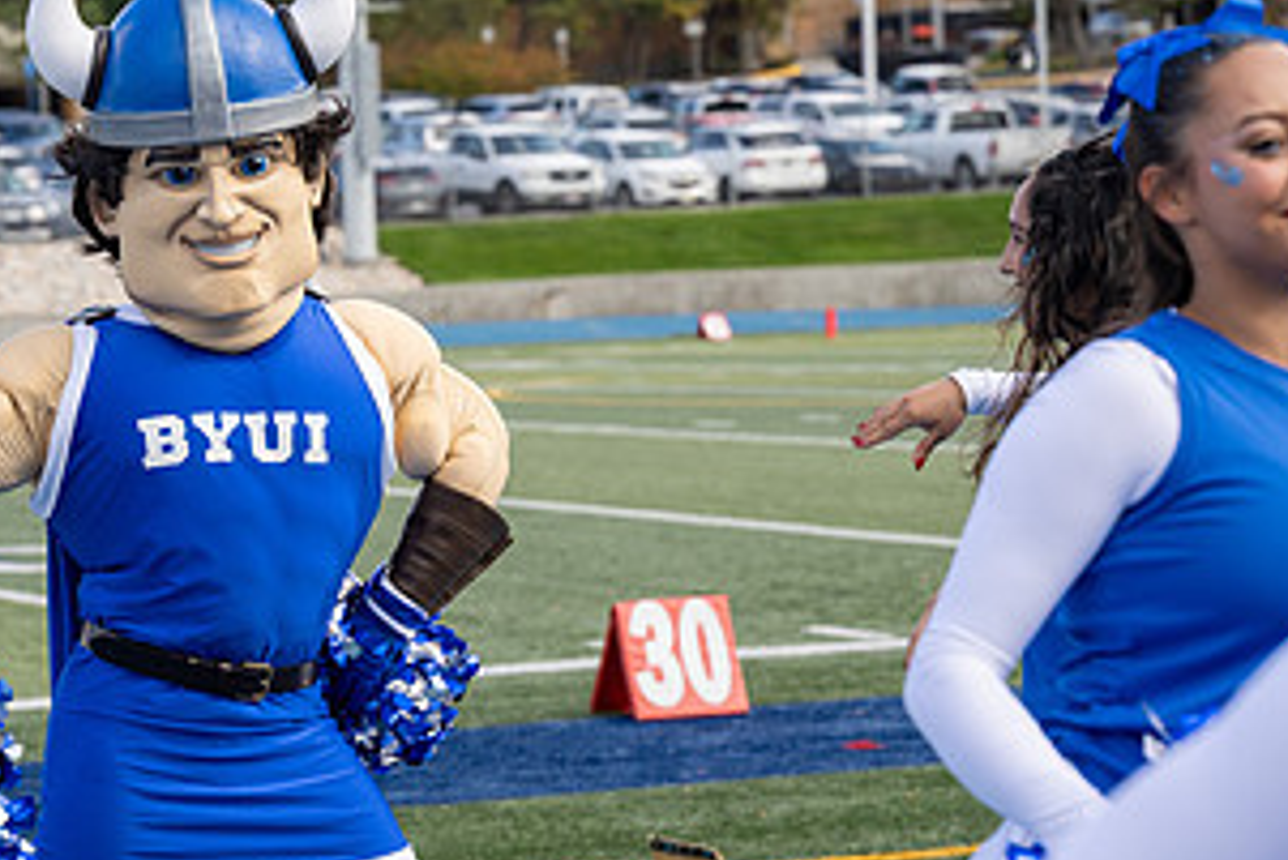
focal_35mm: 135
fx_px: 4832
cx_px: 227
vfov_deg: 10.2
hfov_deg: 15.1
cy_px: 584
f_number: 4
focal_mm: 70
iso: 100
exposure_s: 1/400
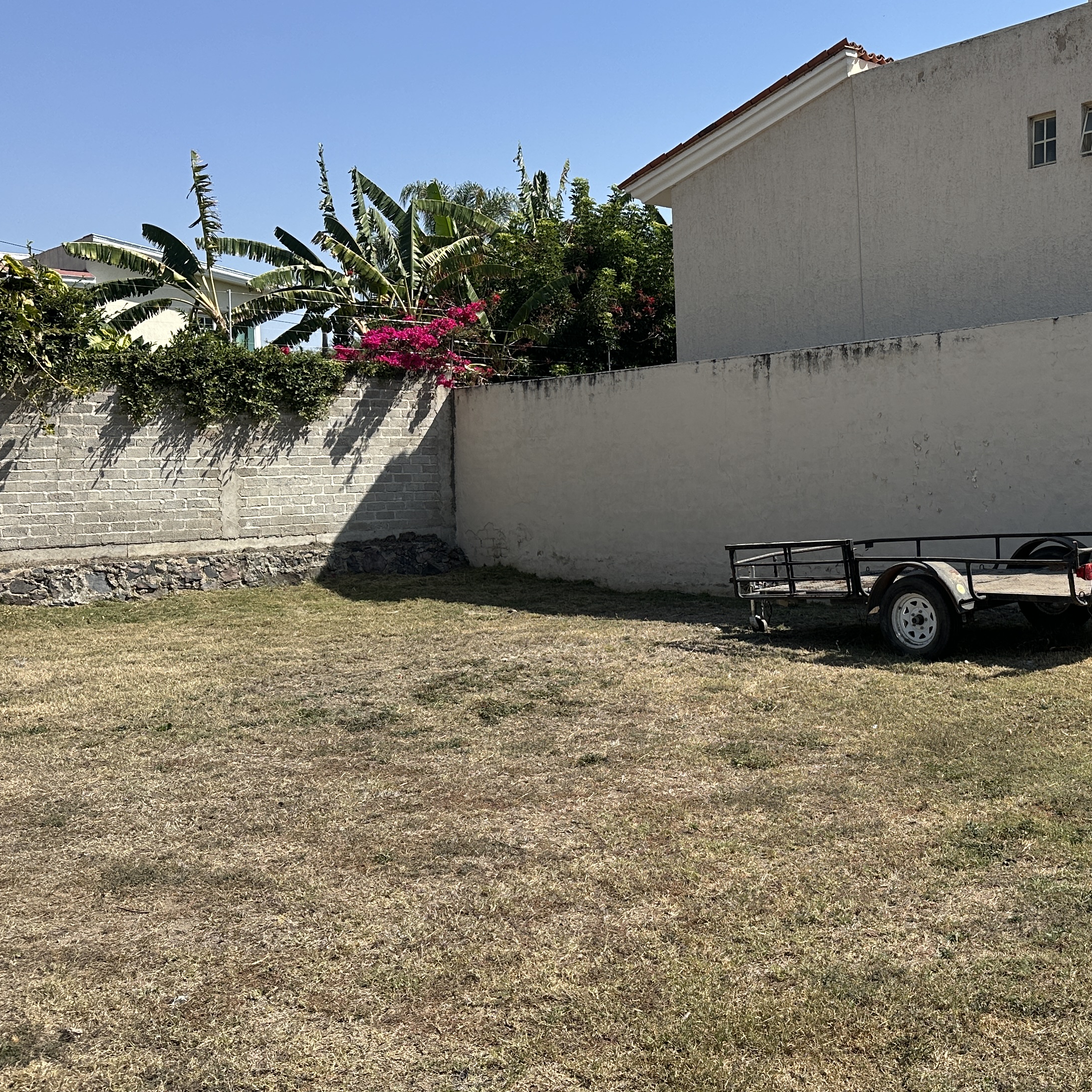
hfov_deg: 41.7
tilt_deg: -1.3
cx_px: 801
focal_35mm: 39
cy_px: 513
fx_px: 1392
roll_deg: +1.9
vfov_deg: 42.8
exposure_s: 1/4184
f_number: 1.78
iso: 80
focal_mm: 6.86
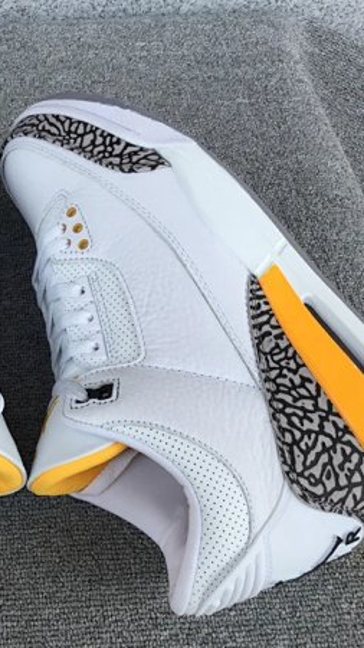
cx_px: -4
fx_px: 824
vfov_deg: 42.9
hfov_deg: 23.8
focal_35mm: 48
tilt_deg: -56.5
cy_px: 337
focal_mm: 3.3
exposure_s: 1/356
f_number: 2.4
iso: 25
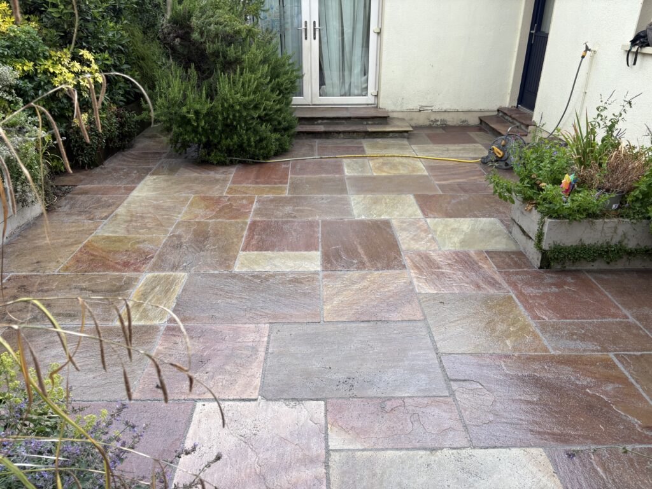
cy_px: 244
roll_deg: +0.9
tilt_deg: -25.4
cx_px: 326
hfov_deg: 67.3
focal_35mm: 26
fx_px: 490
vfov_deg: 53.1
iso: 40
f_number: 1.6
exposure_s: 1/257
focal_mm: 5.96
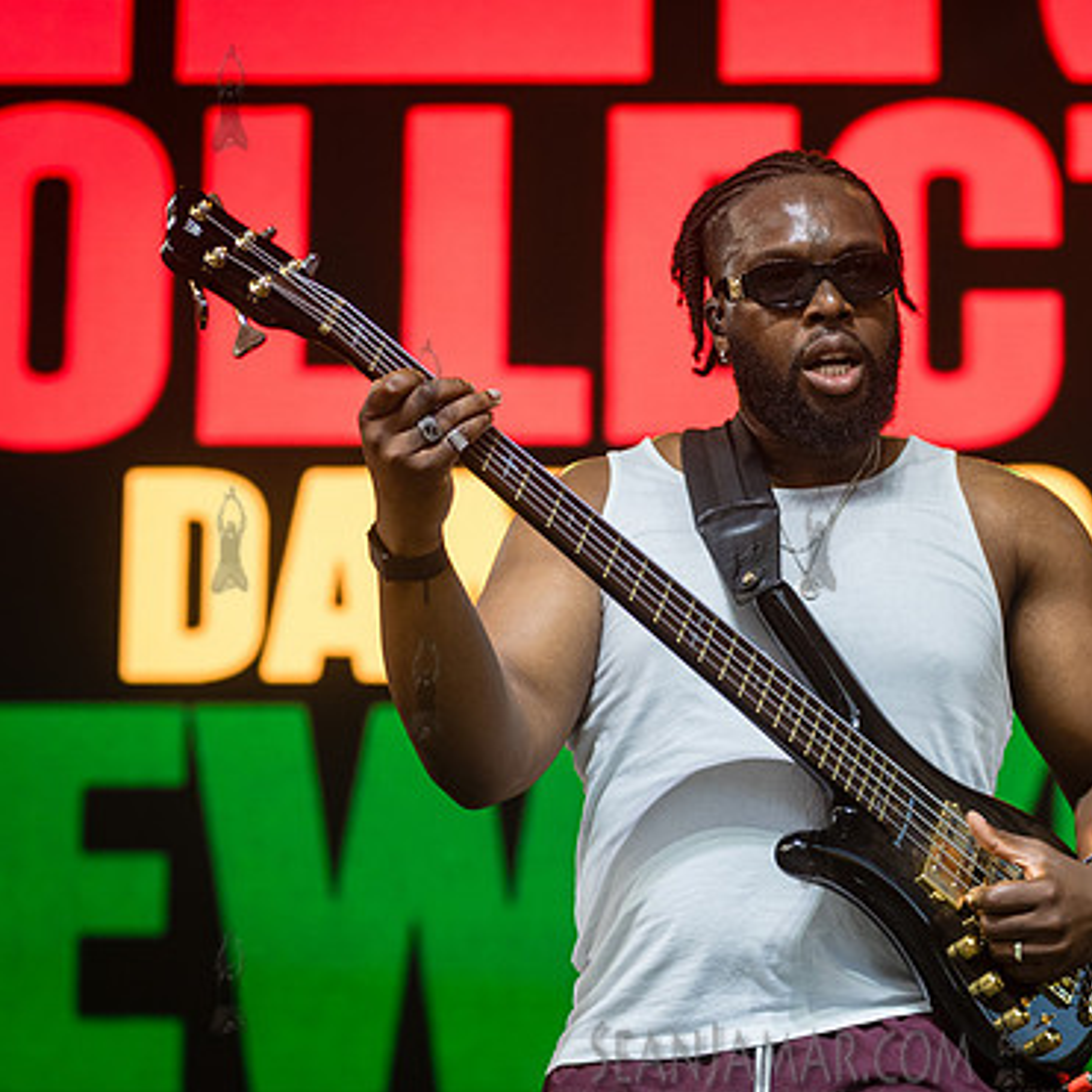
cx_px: 757
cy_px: 516
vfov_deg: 10.6
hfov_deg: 10.6
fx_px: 5889
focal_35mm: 165
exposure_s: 1/500
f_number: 4
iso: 1000
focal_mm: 112
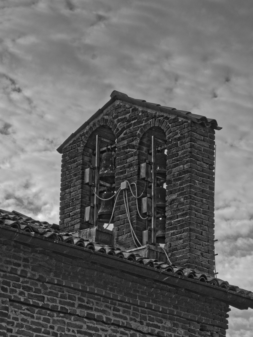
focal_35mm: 168
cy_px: 168
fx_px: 1637
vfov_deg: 11.8
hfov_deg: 8.8
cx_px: 126
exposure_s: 1/125
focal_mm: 84
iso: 200
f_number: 18
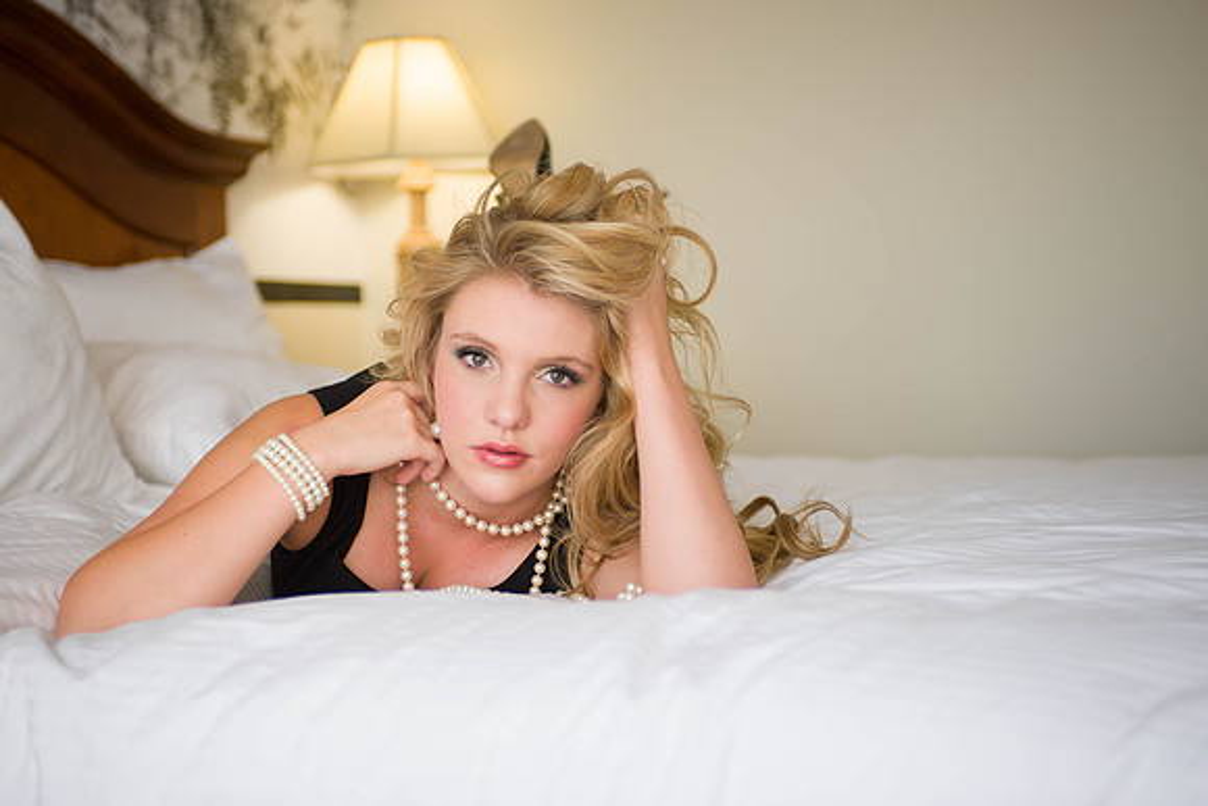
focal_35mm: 56
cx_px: 604
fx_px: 1879
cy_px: 403
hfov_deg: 35.6
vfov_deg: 24.2
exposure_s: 1/125
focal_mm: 56
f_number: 2.8
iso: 320
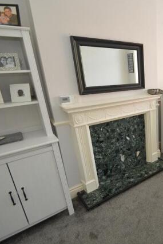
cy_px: 121
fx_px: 156
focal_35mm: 23
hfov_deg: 45.9
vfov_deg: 76.1
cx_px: 165
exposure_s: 1/60
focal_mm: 10
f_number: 3.5
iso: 560
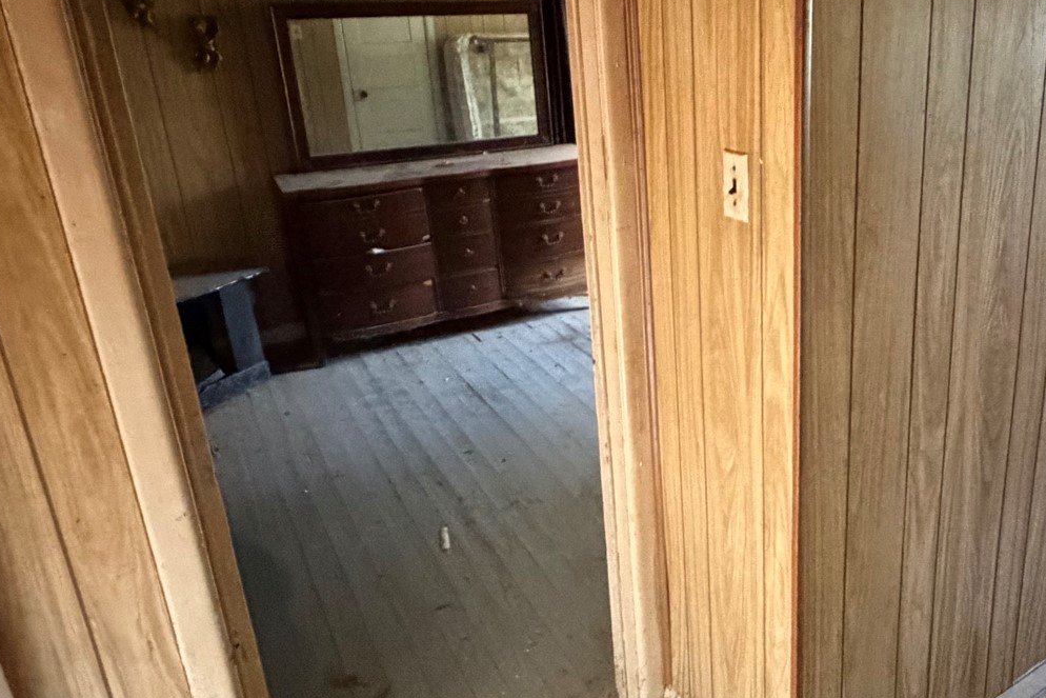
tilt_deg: -17.4
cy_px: 279
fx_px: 872
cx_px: 767
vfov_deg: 43.4
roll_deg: +0.7
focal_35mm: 30
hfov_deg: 59.1
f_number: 2.2
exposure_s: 1/39
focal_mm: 2.22
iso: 1600
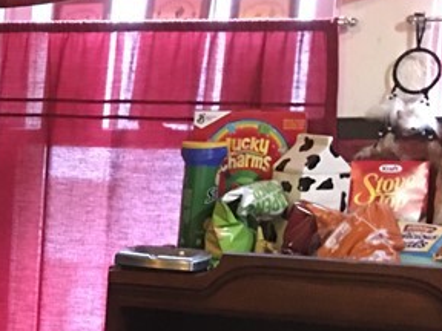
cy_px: 345
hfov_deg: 16.3
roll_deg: -1.1
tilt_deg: -8.9
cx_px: -333
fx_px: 1315
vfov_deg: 14.1
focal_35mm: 103
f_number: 2.2
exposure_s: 1/4
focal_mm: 4.15
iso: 80
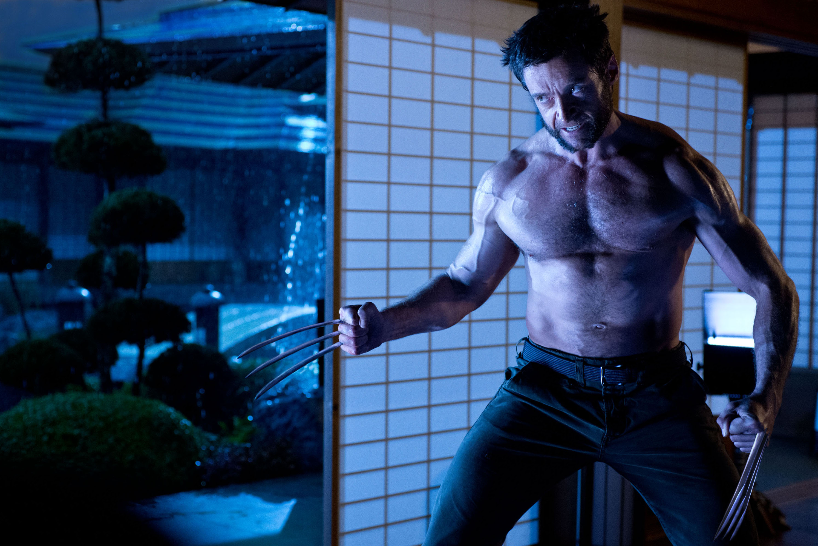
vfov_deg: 20.9
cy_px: 273
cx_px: 409
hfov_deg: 31.0
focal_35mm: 65
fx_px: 1477
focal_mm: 65
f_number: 3.2
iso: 5000
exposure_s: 1/200
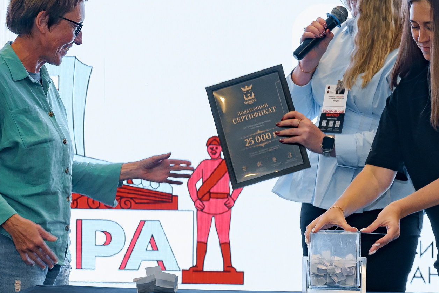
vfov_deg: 7.3
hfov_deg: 10.9
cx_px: 257
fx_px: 2305
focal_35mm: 189
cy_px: 136
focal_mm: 86
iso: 1000
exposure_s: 1/125
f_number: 4
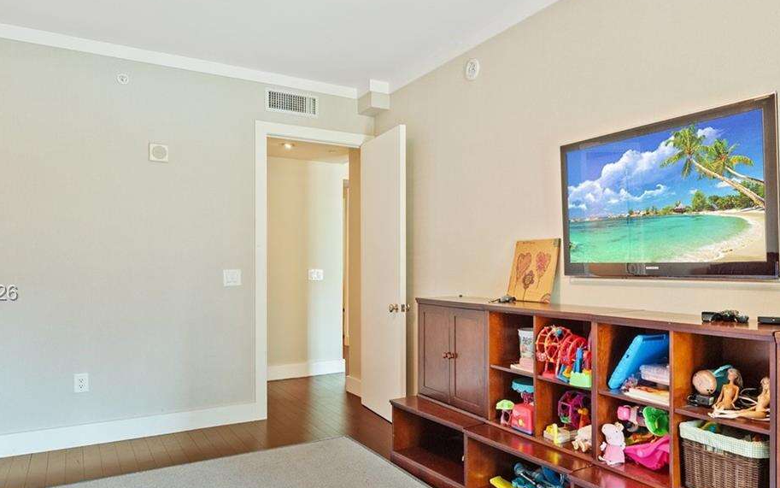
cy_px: 294
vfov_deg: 49.0
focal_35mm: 25
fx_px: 532
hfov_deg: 72.3
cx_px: 435
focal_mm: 14
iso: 2500
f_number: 8
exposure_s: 1/13
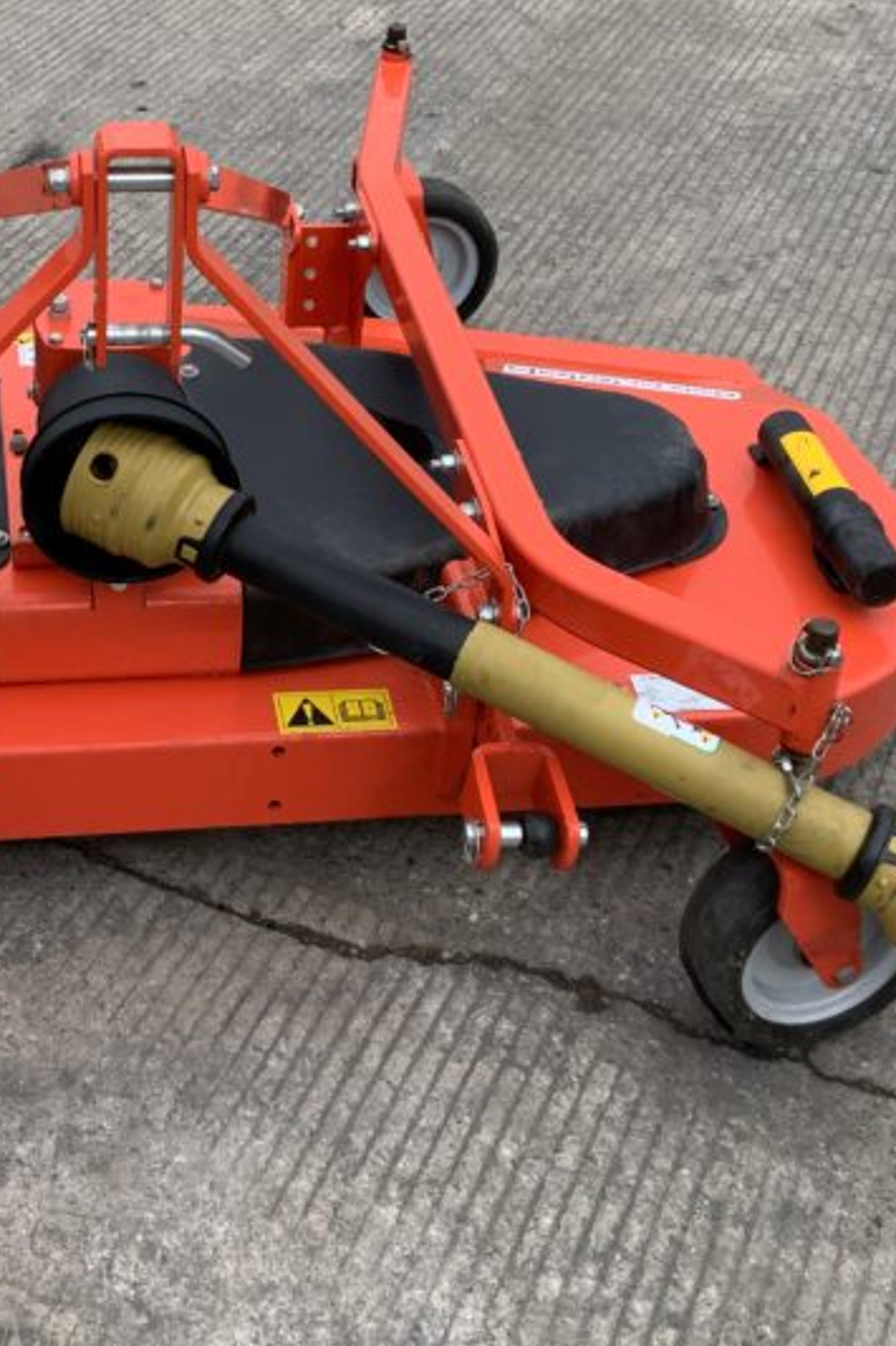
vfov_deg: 34.3
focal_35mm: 58
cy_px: 515
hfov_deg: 23.2
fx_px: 2167
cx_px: 247
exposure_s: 1/1250
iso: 16
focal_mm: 3
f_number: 1.8
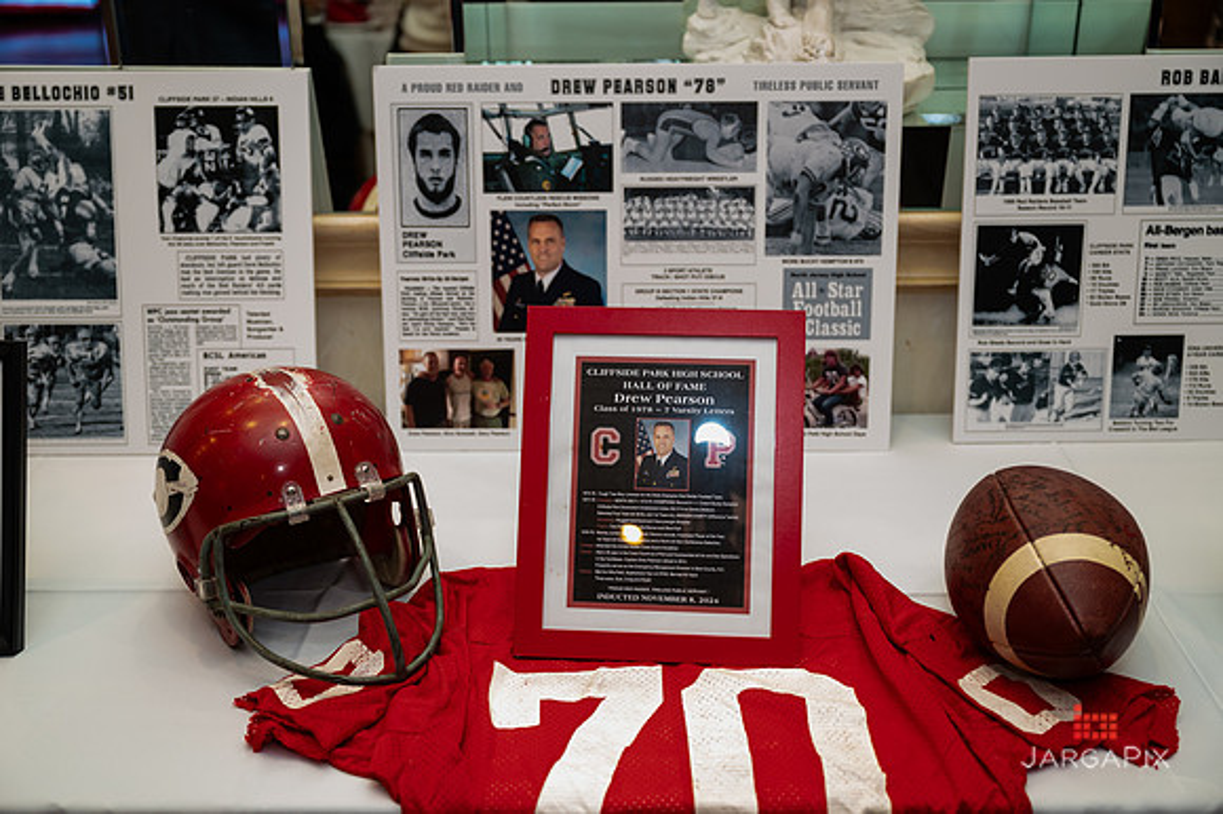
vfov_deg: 33.4
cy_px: 407
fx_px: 1358
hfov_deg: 48.5
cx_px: 612
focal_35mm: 40
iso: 1600
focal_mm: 40
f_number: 3.2
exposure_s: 1/200
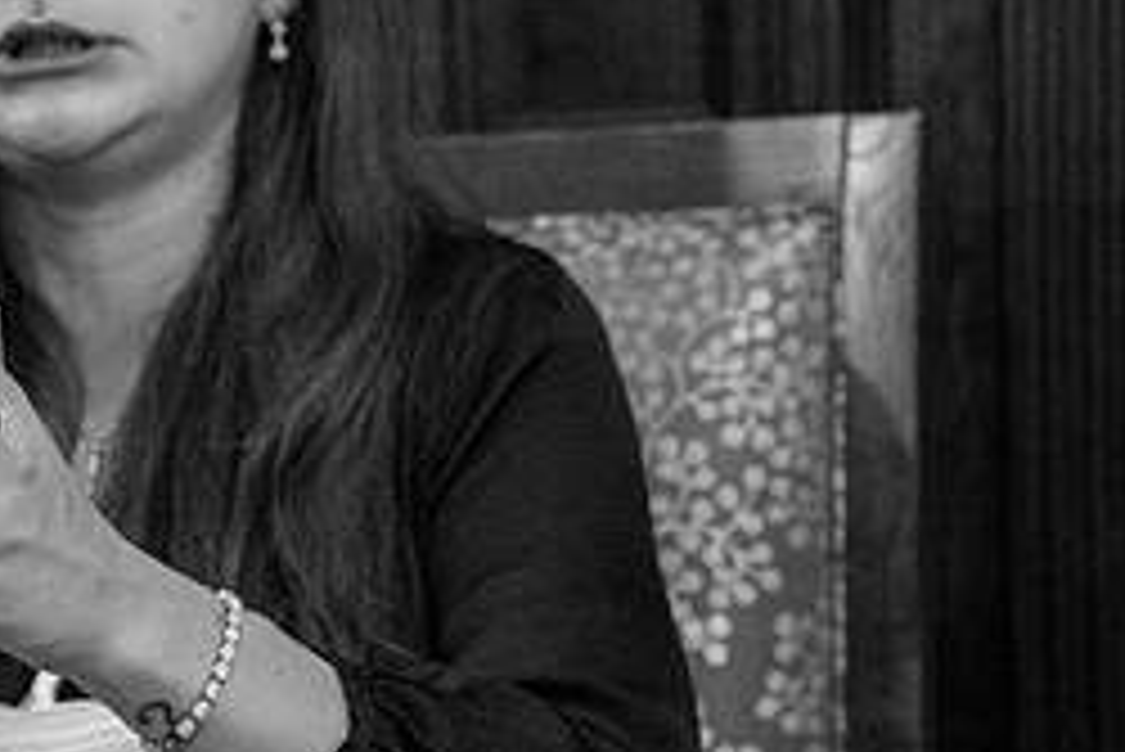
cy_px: 502
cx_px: -81
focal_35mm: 116
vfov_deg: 11.8
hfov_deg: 17.1
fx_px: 3627
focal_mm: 50
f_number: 4
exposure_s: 1/200
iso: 3200
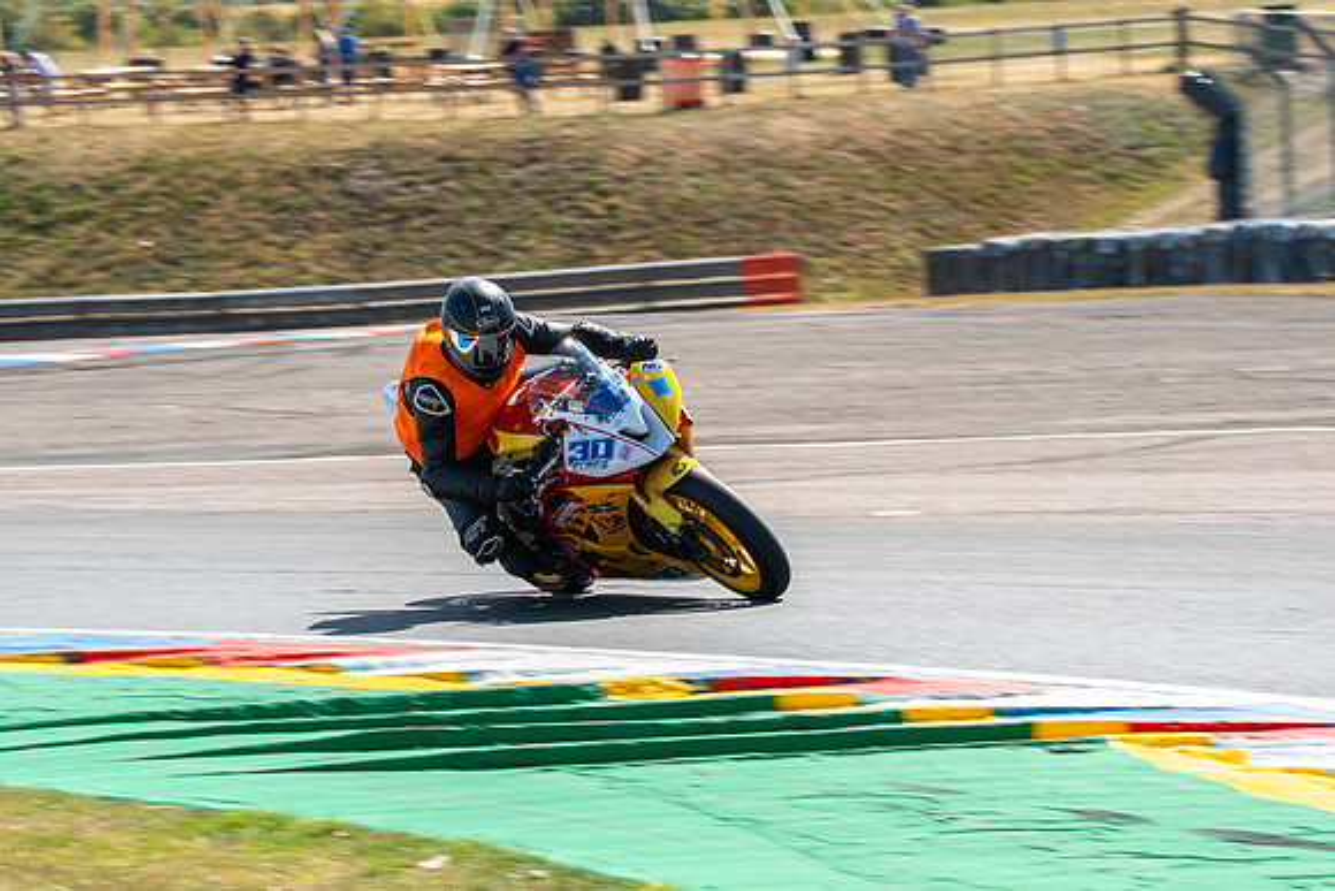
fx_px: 9339
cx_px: 551
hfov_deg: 8.2
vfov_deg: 5.5
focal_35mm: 252
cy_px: 426
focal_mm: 191
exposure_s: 1/200
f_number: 13
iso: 160
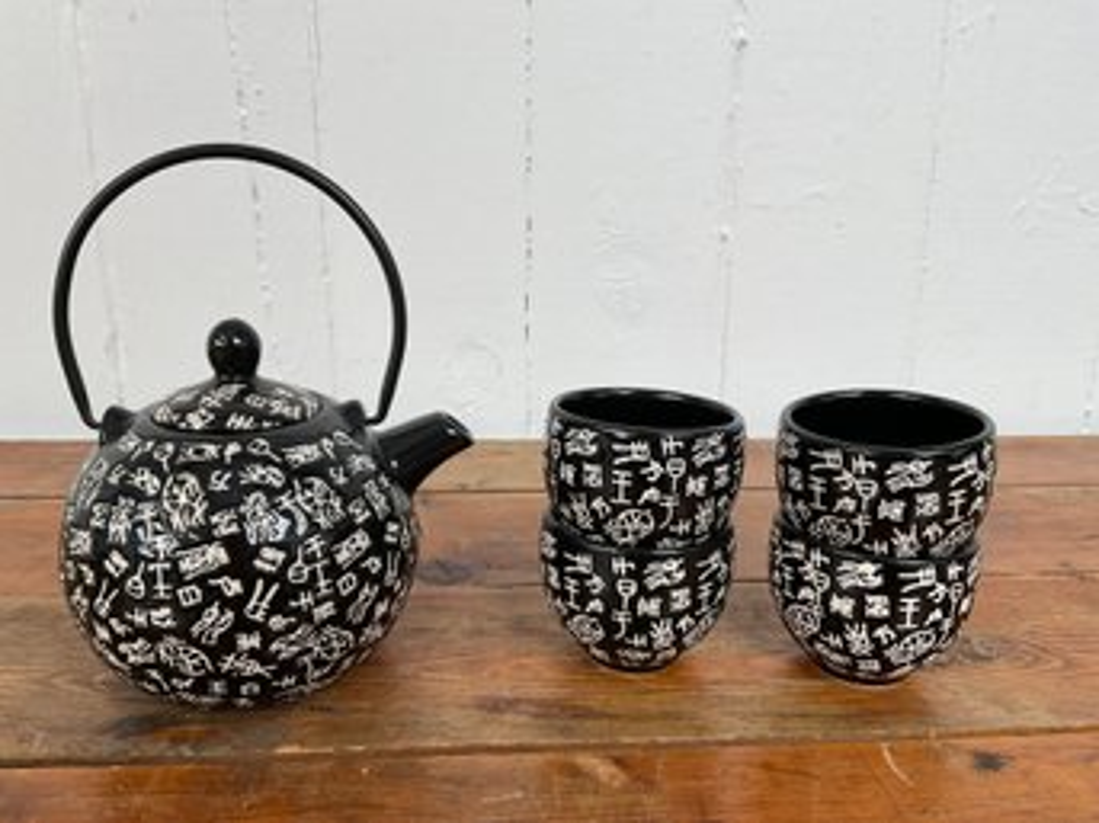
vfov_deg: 48.2
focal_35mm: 29
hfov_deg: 61.7
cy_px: 412
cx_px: 550
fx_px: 920
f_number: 1.8
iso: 25
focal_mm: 3
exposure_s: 1/122
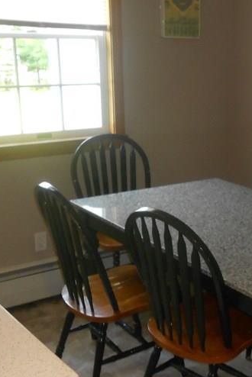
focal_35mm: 56
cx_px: 259
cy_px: 219
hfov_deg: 23.1
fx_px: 587
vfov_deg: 35.5
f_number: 3.2
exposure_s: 1/25
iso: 200
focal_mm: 4.6
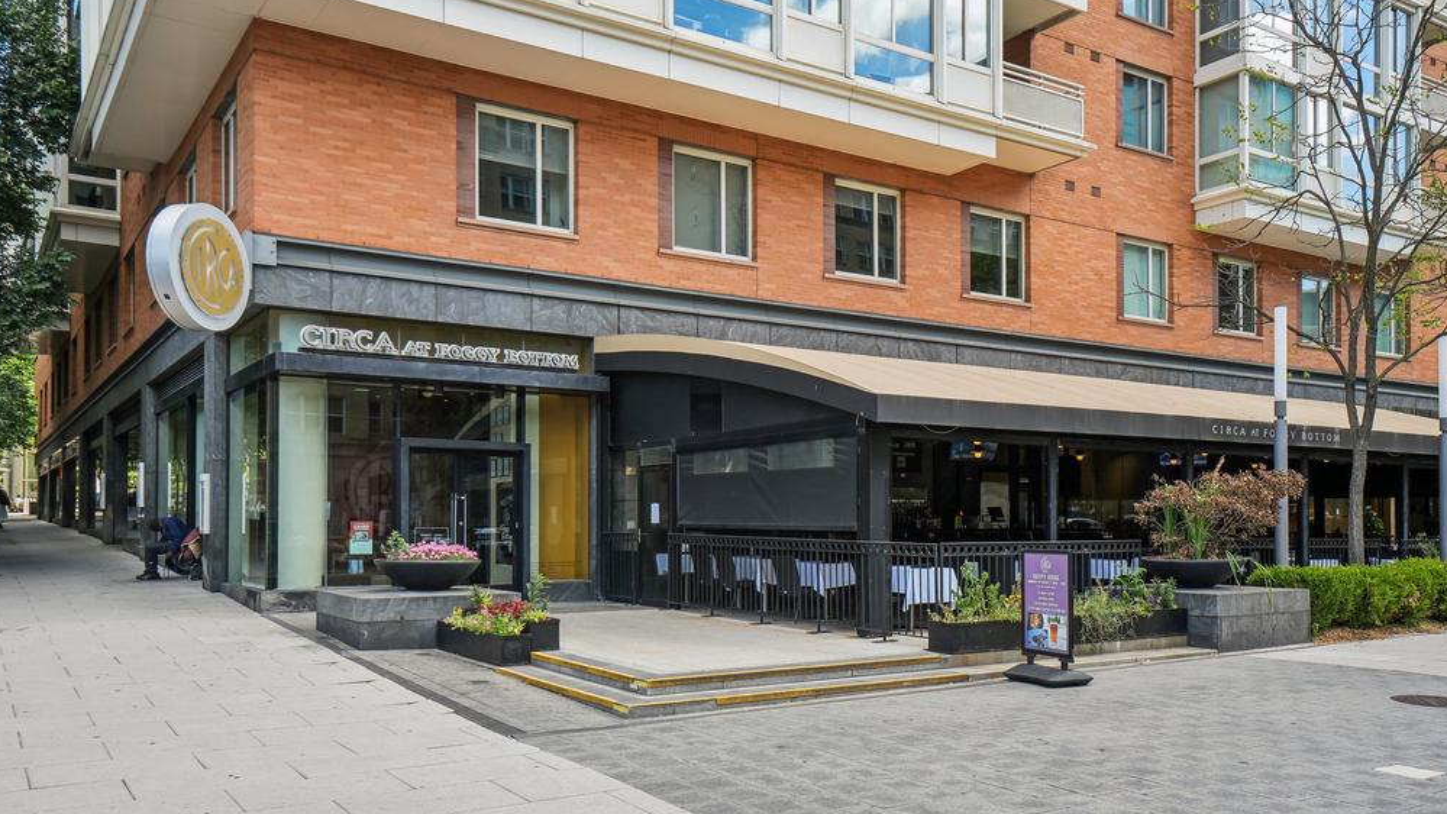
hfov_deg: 66.1
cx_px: 734
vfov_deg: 40.2
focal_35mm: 29
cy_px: 395
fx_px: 1113
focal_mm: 18
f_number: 8
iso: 100
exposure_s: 1/60
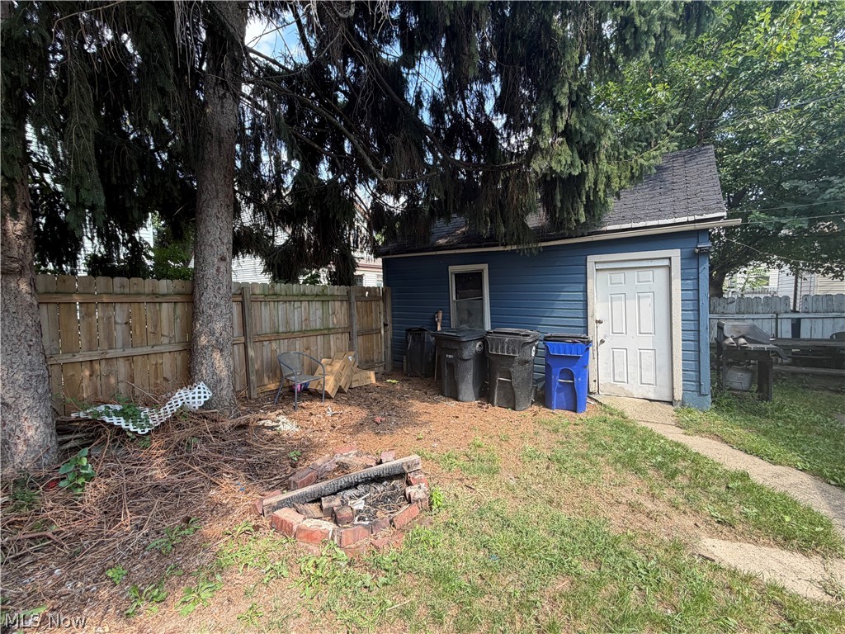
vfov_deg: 85.7
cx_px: 422
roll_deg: +0.4
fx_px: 342
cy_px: 317
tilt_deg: -4.2
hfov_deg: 102.1
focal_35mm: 14
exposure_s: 1/174
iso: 40
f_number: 2.2
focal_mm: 2.22
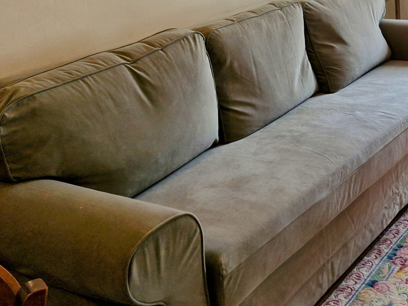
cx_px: 375
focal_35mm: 51
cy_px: 0
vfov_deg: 27.0
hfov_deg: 35.1
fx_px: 601
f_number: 1.8
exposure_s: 1/100
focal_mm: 5.54
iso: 50
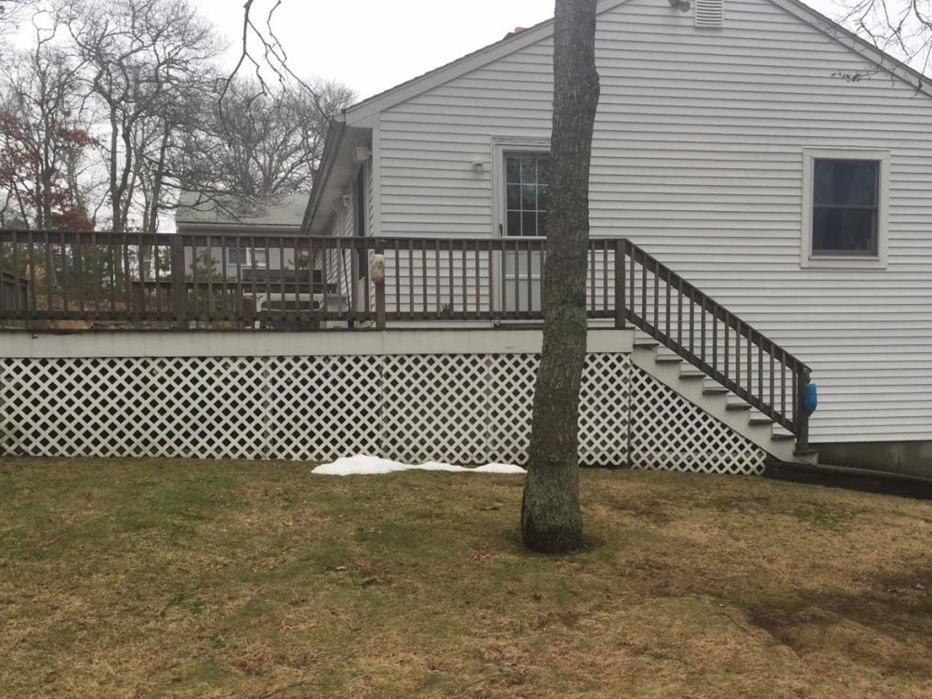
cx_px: 465
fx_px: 996
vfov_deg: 38.4
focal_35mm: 37
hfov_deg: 50.1
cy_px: 435
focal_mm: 4.15
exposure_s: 1/297
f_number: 2.2
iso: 32
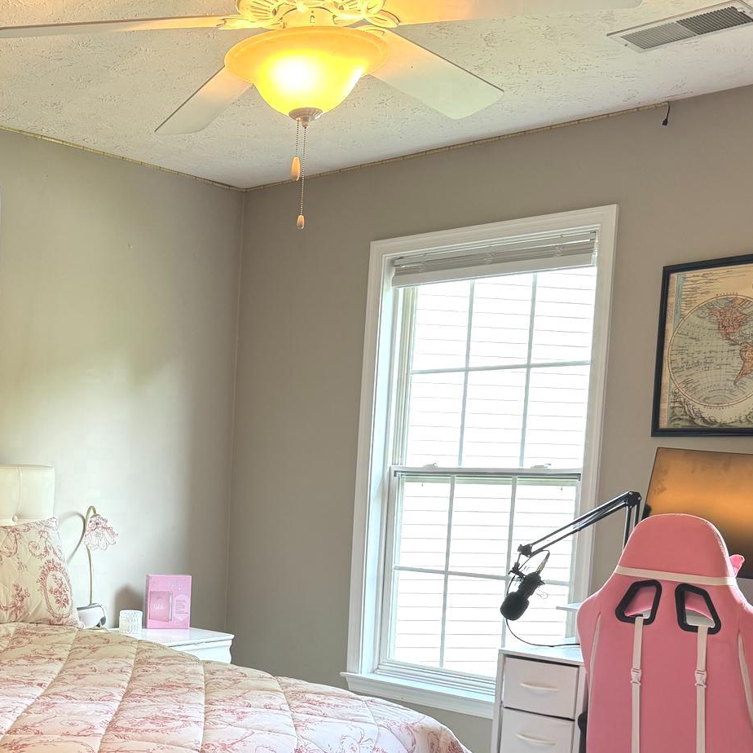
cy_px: 604
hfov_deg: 34.7
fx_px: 1157
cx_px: 126
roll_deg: -2.5
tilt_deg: -7.3
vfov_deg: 34.9
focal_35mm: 47
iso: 125
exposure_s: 1/60
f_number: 1.78
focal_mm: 6.76
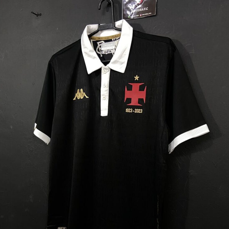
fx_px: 240
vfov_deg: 50.1
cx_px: 112
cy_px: 154
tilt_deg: -4.7
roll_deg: -0.6
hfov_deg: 51.1
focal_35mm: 32
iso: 400
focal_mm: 4.25
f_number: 1.8
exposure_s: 1/60
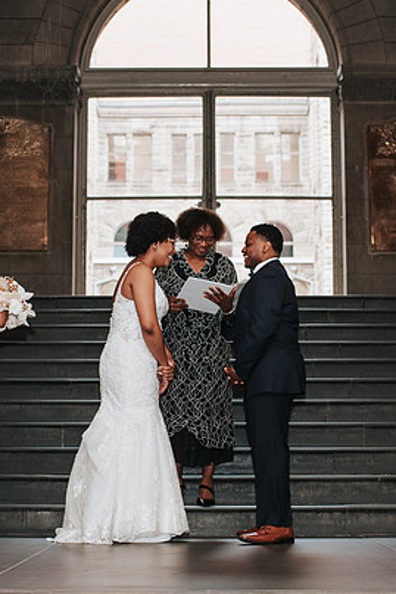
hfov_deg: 18.9
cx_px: 177
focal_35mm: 72
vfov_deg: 28.1
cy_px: 327
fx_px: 1189
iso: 1000
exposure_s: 1/125
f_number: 3.2
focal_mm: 35
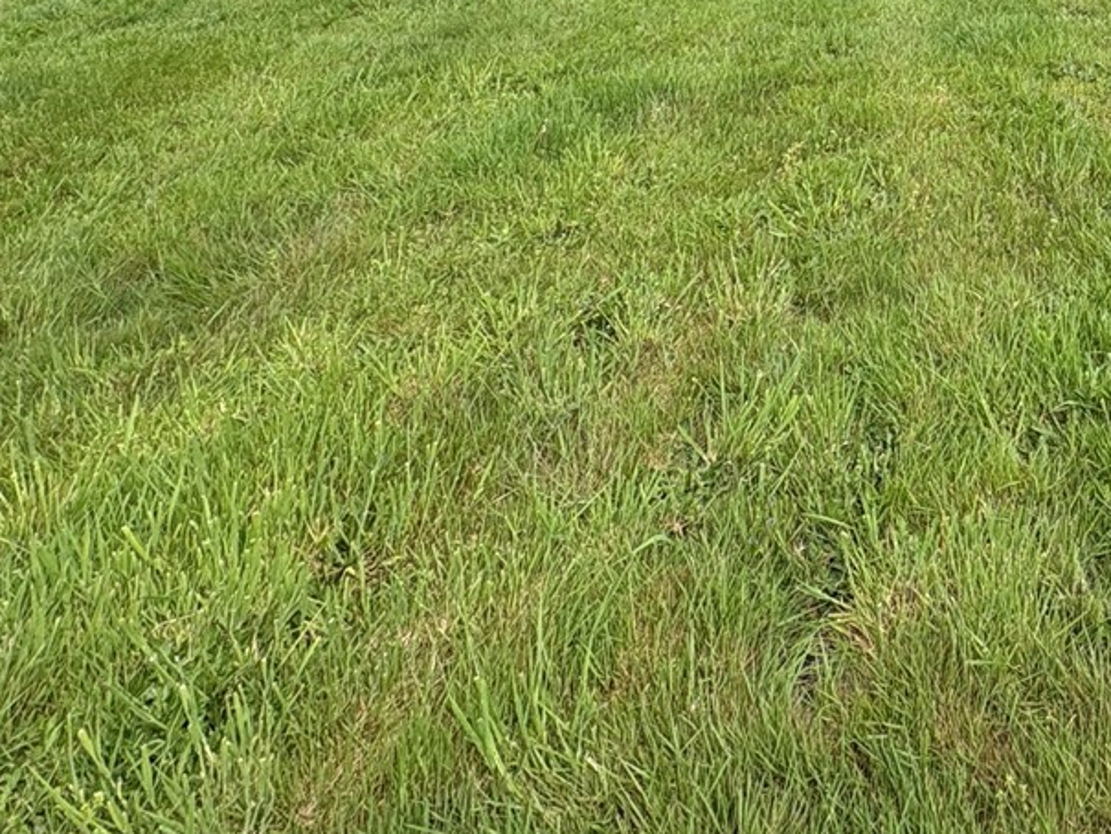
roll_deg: -1.2
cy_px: -248
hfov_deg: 43.5
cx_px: 1093
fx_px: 1188
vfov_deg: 30.5
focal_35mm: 37
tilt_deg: -8.5
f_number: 2.2
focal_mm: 2.22
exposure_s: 1/1832
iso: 50
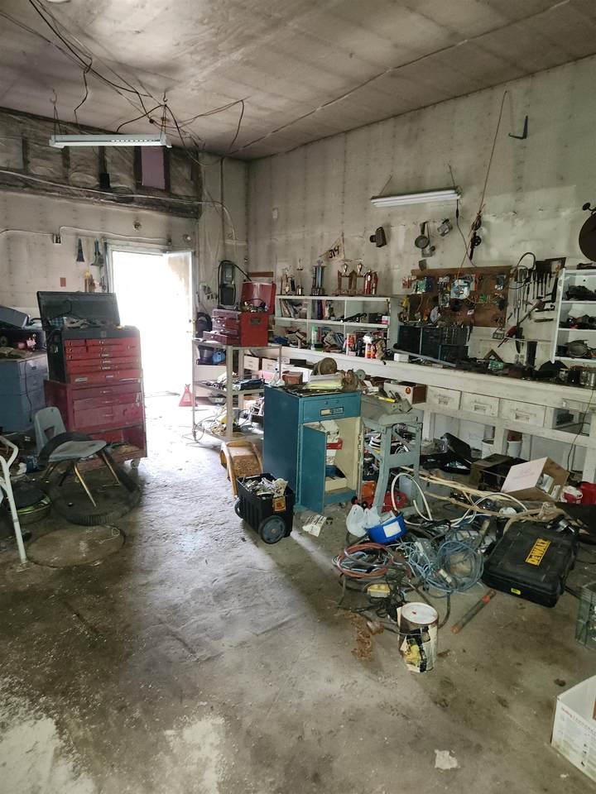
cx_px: 298
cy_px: 397
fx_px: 528
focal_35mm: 23
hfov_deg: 58.9
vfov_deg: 73.9
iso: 400
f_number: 1.8
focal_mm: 5.4
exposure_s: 1/10
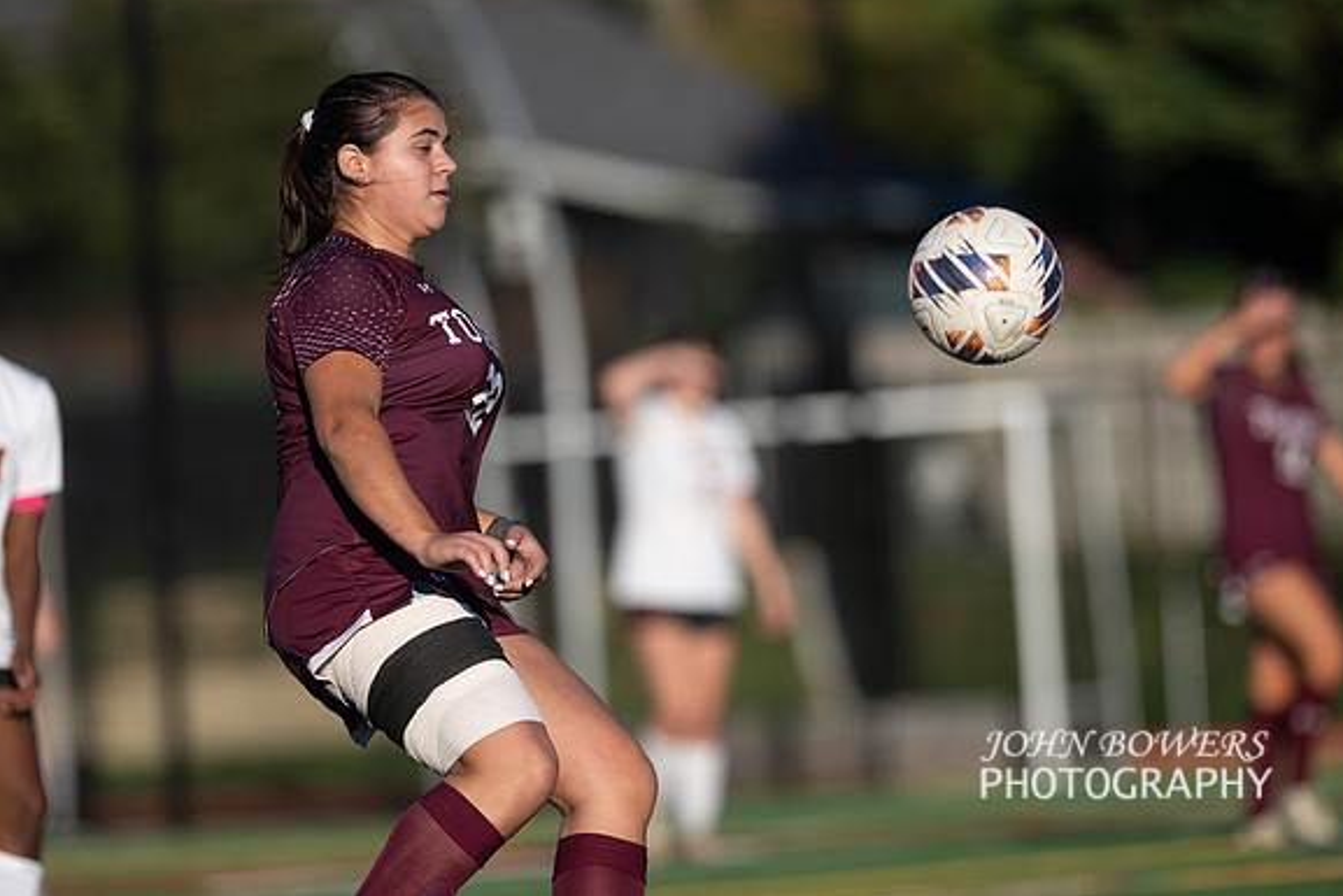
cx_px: 673
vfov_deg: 4.1
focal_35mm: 334
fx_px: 12462
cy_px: 400
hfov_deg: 6.2
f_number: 3.5
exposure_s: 1/1600
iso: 100
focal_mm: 300
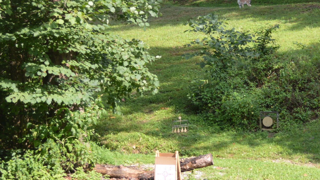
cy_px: 55
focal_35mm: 124
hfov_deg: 17.1
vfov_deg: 9.8
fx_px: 1052
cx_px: 269
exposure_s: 1/160
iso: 100
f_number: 5
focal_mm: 34
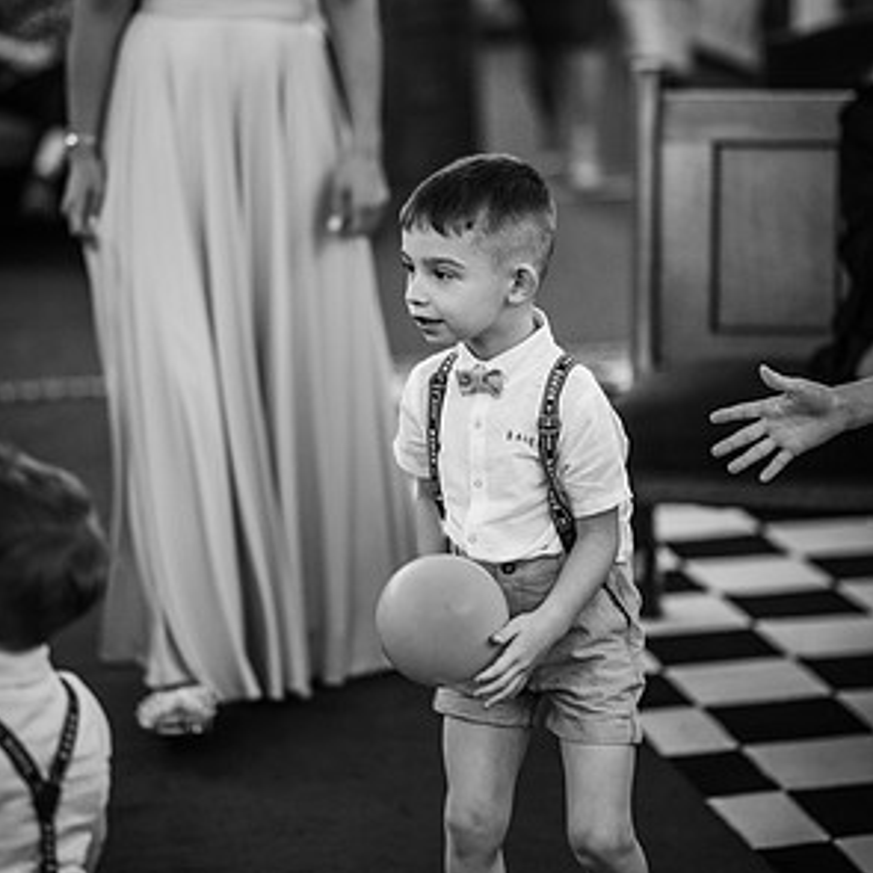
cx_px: 434
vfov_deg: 15.8
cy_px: 423
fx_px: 3139
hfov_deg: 15.8
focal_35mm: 110
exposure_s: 1/200
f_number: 1.8
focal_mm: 85
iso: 1250
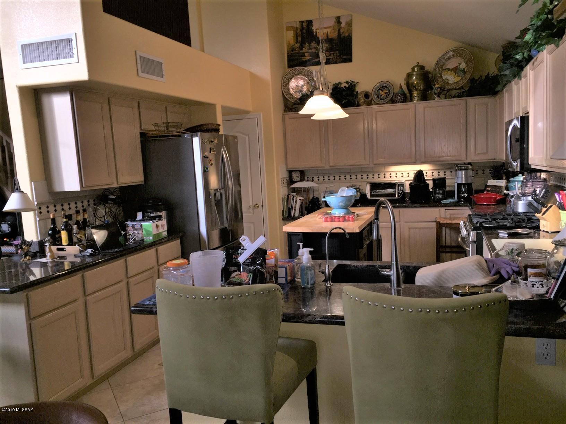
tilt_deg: -6.6
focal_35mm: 29
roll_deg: +2.9
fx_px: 474
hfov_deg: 61.7
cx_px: 283
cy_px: 212
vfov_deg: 48.2
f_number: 2.2
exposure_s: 1/47
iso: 32
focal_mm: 4.15
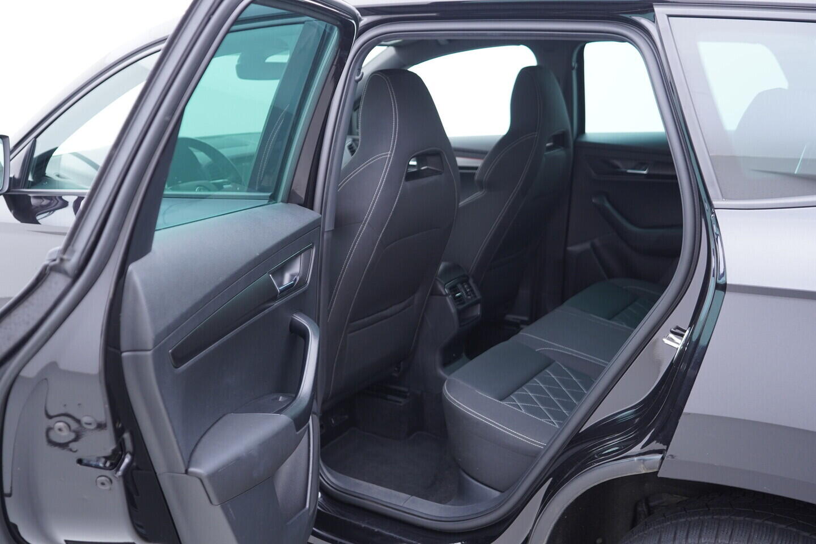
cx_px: 408
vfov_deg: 36.9
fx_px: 816
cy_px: 272
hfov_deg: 53.1
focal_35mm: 36
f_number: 2.8
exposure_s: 1/40
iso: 320
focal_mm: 24
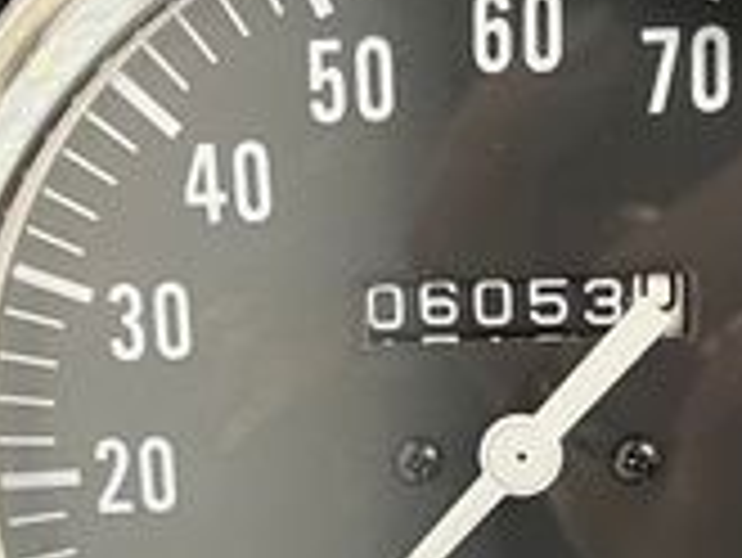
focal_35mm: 101
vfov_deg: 14.5
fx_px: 2167
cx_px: 414
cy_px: 504
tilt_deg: -72.4
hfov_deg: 19.4
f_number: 1.6
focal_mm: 5.1
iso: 400
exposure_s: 1/50
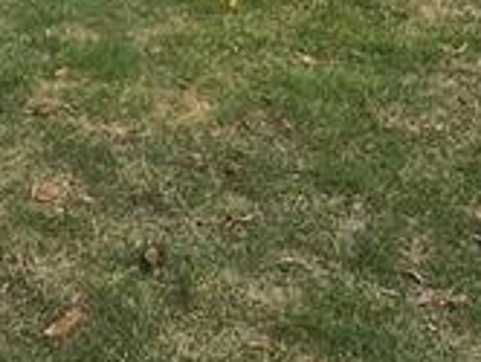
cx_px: 104
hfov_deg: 24.0
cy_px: -203
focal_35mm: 80
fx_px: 1113
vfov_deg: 16.6
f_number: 2.2
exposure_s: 1/590
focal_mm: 2.2
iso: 50
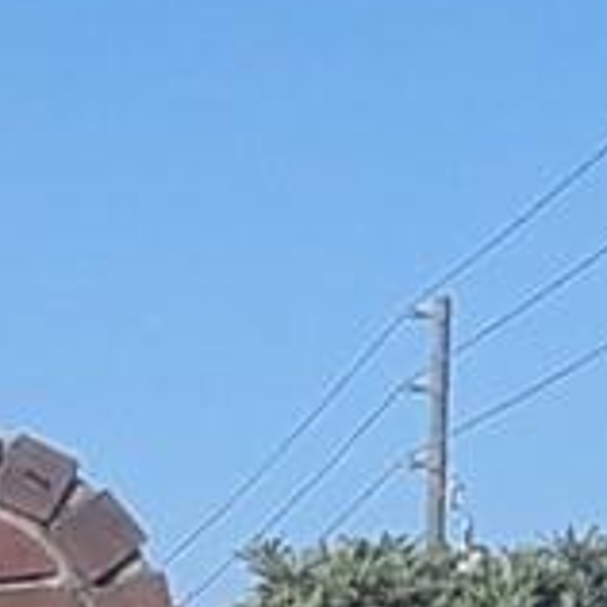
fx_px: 5317
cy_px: 1145
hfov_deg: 6.0
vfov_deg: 6.4
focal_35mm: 268
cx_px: -1245
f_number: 1.9
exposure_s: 1/1484
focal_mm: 2.47
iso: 40
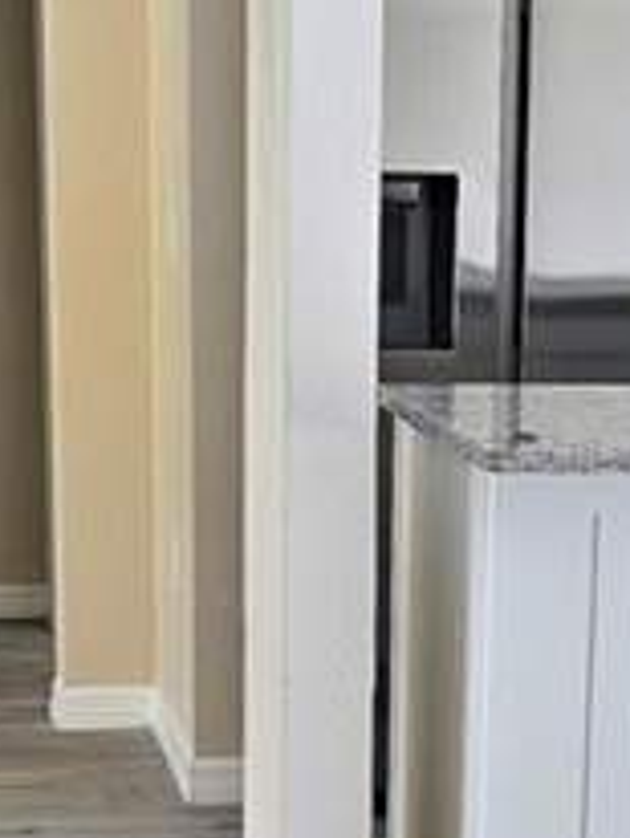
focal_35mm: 119
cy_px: 984
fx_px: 2882
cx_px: 488
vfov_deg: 15.9
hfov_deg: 12.4
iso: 100
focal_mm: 5.4
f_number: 1.8
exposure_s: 1/120
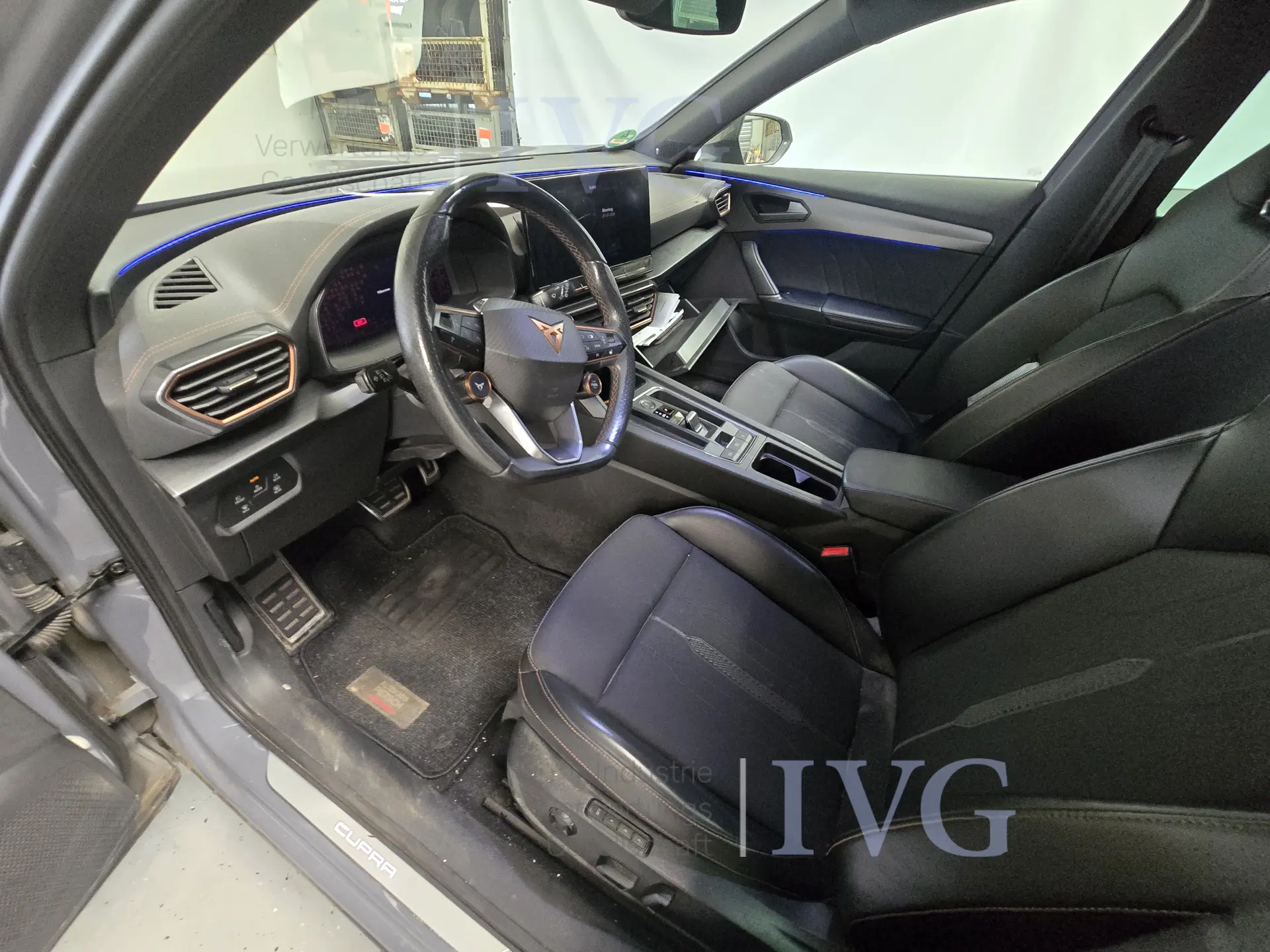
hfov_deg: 106.2
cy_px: 476
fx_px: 477
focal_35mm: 13
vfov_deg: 89.9
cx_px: 635
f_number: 2.2
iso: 1250
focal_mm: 2.2
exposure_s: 1/64.9
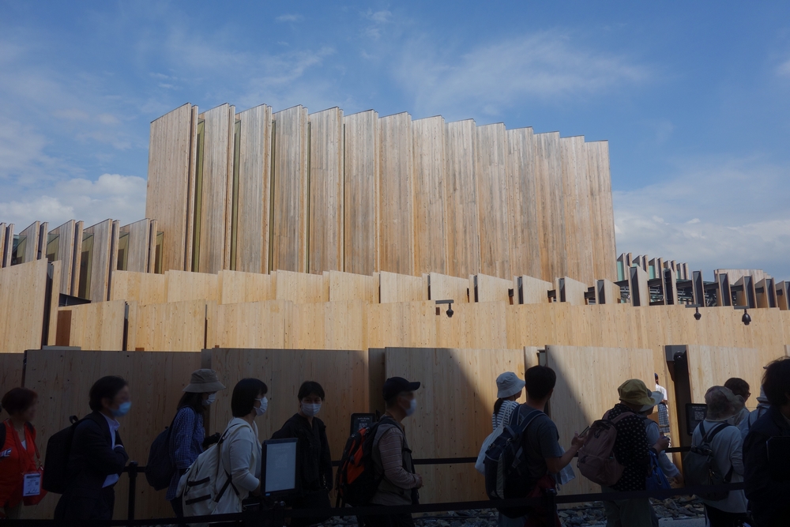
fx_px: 614
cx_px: 395
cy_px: 264
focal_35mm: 28
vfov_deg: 46.4
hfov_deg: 65.5
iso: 125
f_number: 6.3
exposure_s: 1/800
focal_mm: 10.4
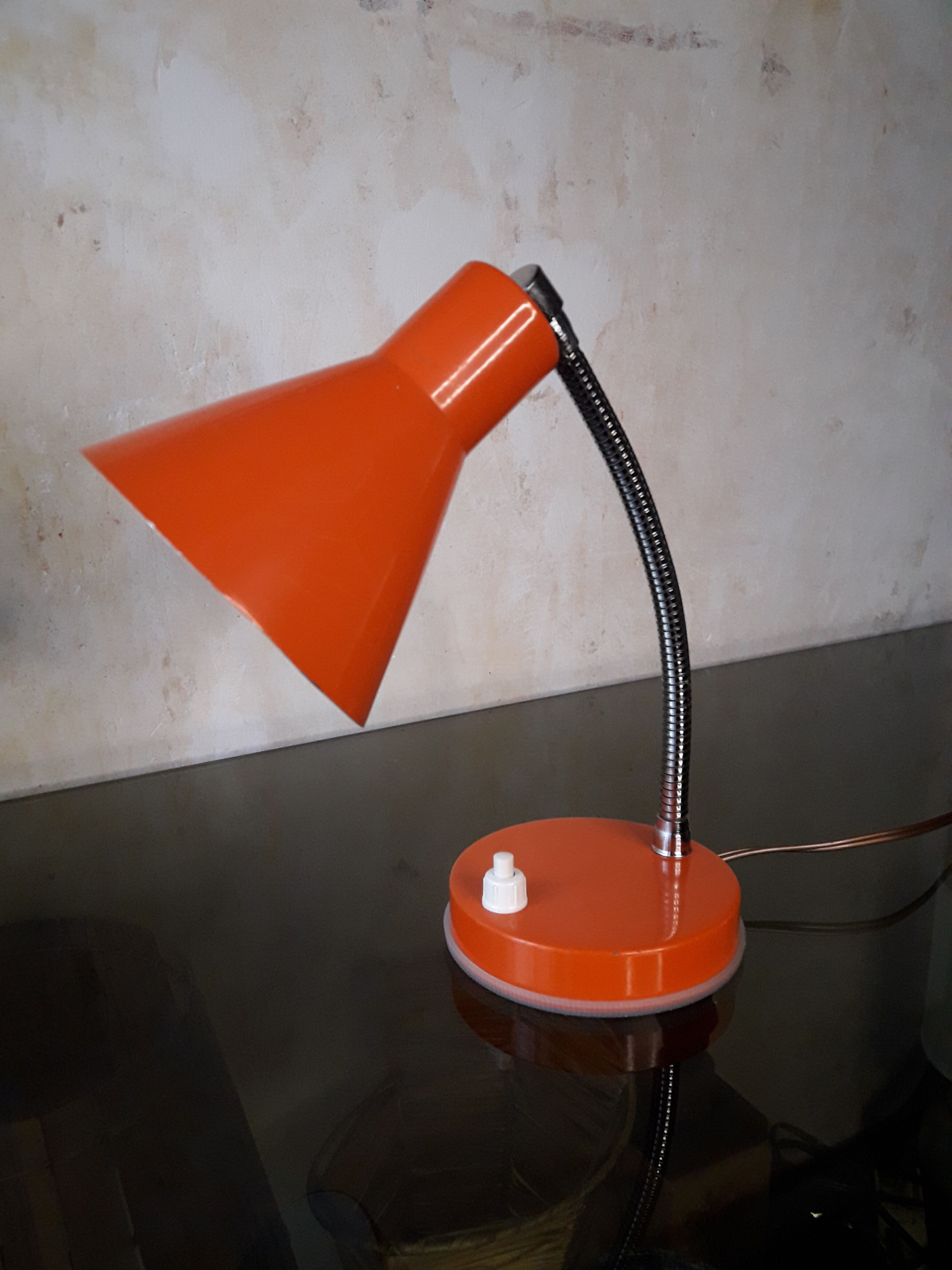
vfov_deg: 63.4
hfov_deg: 49.7
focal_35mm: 28
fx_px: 1027
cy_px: 635
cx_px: 476
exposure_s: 1/33
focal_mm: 3.7
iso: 200
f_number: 1.9
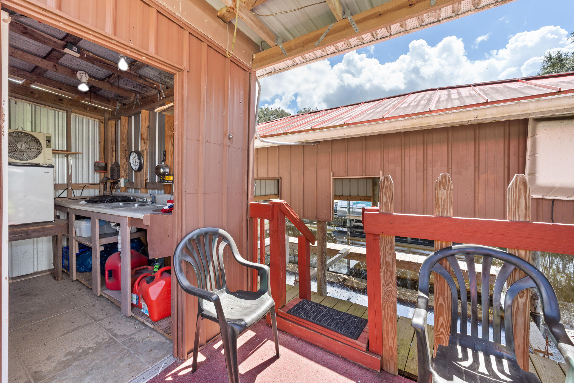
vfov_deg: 81.2
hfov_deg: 104.3
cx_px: 287
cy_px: 192
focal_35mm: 14
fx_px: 223
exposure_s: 1/20
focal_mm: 14
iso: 250
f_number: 9
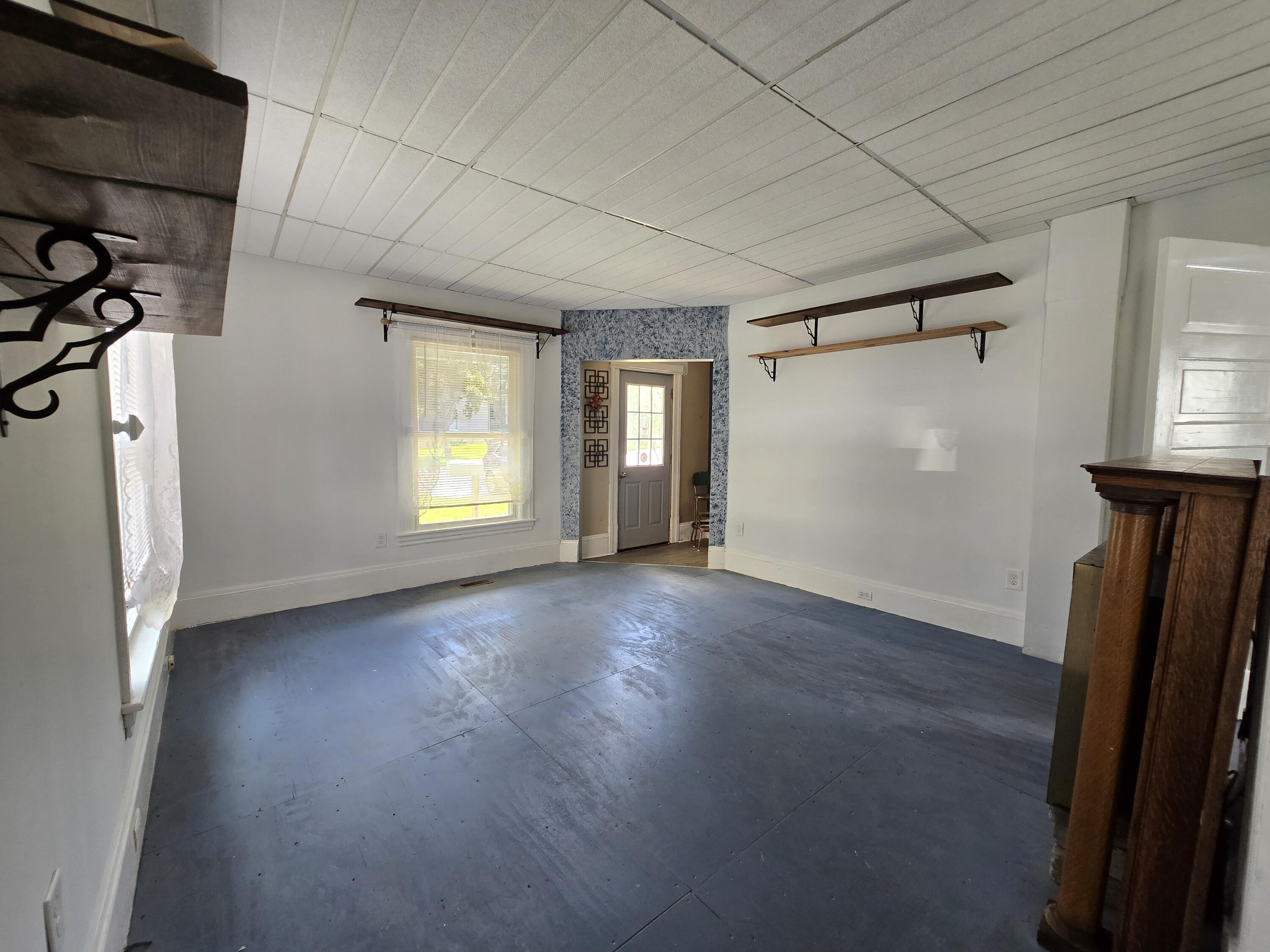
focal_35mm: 13
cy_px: 476
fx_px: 477
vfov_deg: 89.9
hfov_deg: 106.2
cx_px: 635
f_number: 2.2
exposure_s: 1/60
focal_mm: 2.2
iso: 125
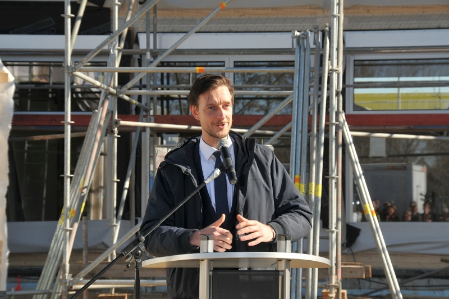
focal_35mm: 120
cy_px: 150
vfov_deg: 11.4
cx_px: 224
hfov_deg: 17.1
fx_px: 1495
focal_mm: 80
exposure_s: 1/250
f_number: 10
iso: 200
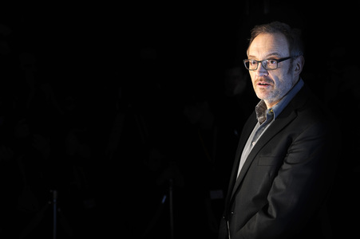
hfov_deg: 16.4
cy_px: 120
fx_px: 1249
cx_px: 180
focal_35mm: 125
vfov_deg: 11.0
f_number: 8
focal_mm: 125
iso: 200
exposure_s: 1/320
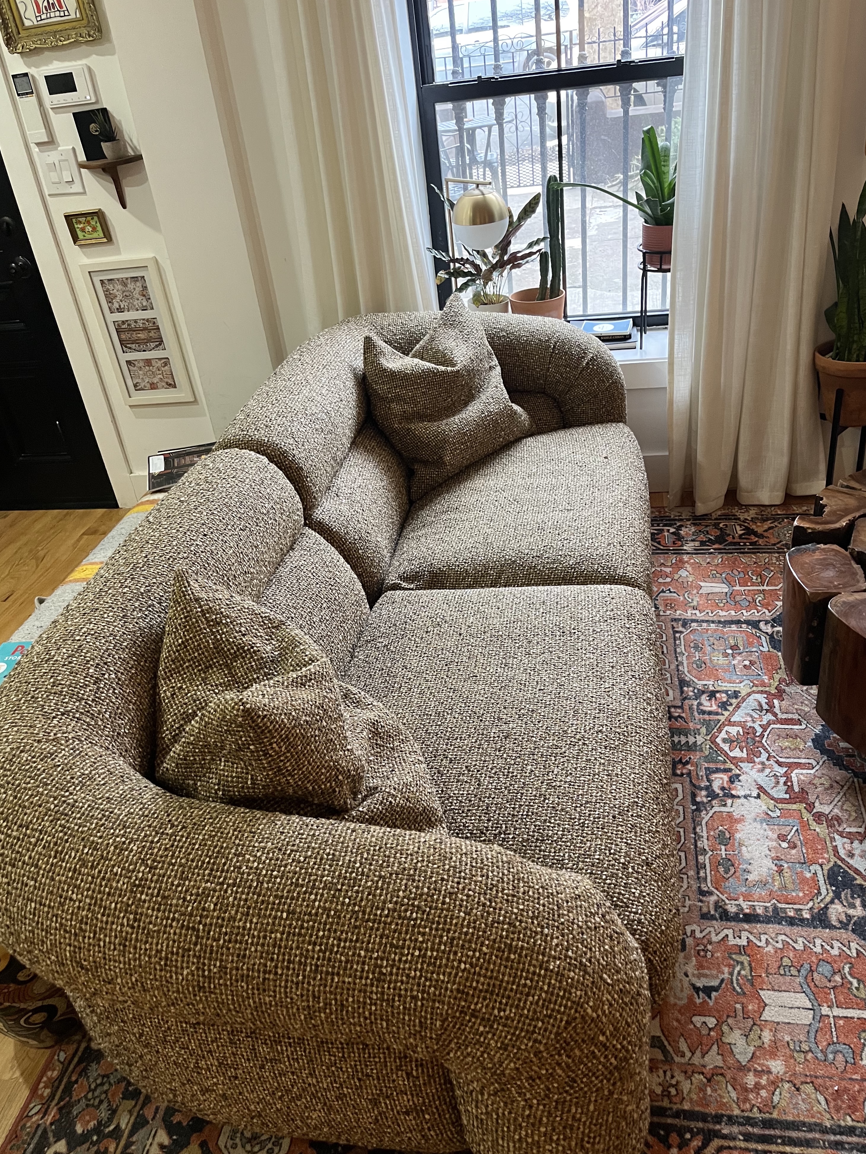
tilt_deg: -30.5
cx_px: 435
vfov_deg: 65.3
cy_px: 597
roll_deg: +8.2
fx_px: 901
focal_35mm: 27
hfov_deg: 51.4
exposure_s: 1/60
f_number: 1.6
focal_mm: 5.1
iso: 320
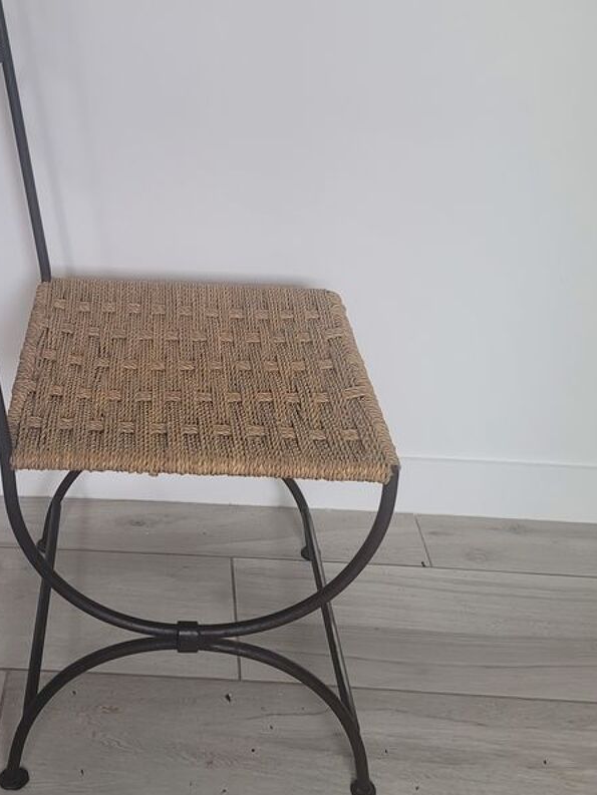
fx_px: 966
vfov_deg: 43.6
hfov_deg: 33.7
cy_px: 219
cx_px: 153
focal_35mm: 42
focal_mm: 7
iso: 125
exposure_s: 1/100
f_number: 1.8
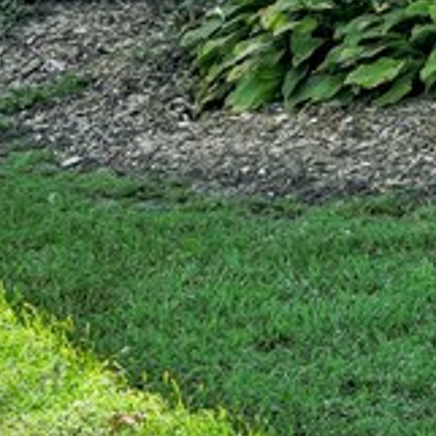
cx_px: 1488
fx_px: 2194
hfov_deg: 8.5
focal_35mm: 154
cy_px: -395
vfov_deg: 10.5
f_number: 11
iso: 100
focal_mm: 18
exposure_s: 1/60
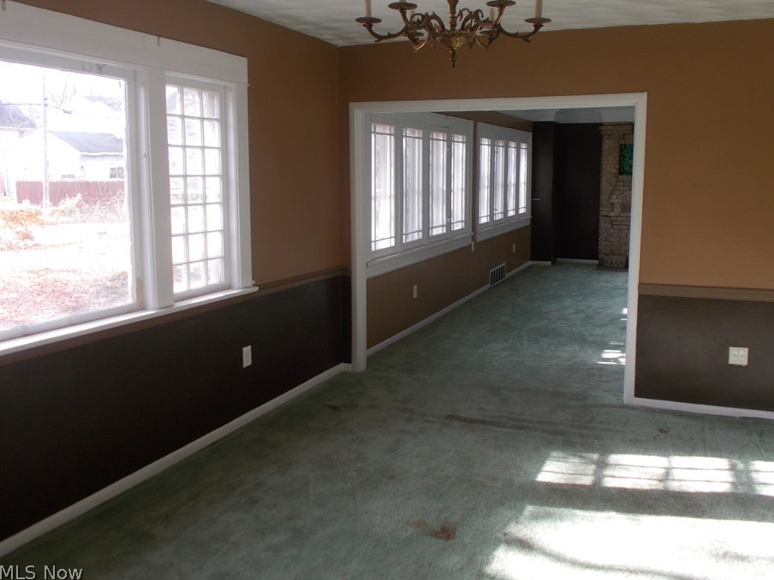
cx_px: 432
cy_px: 258
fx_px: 760
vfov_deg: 41.7
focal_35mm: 34
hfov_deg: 53.8
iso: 80
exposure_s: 1/40
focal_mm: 5.3
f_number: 3.4
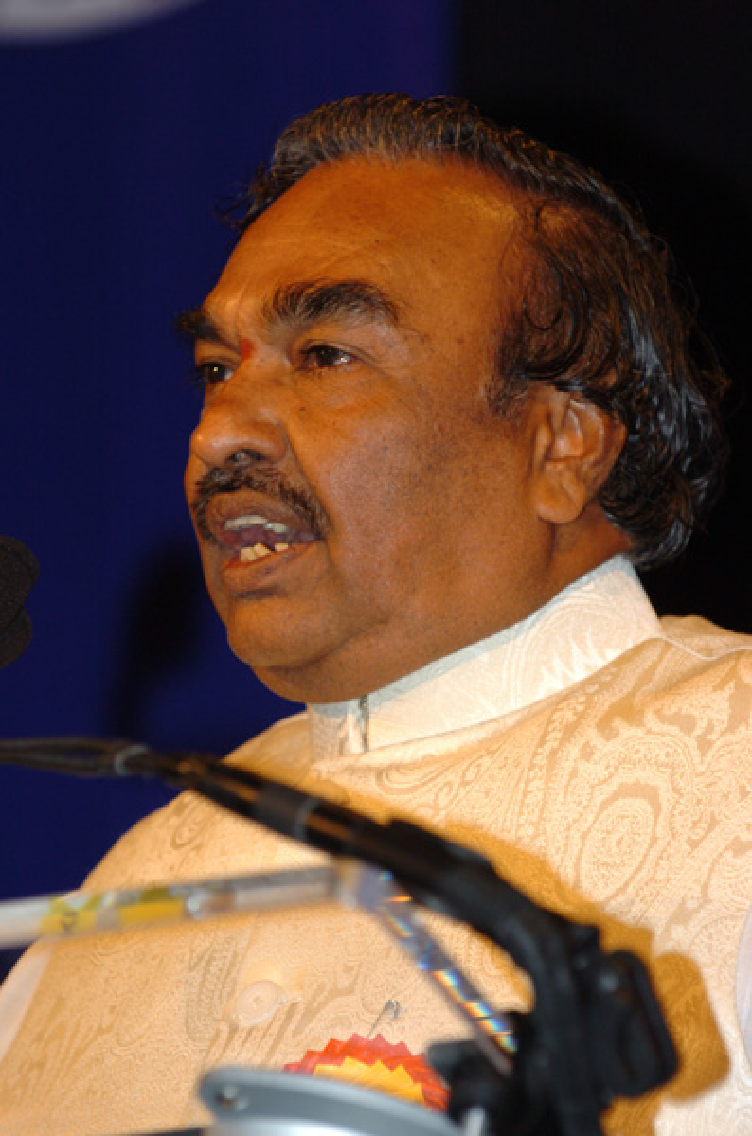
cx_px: 376
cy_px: 568
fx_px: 9448
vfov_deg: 6.9
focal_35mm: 300
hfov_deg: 4.6
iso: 400
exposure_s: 1/200
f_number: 5.6
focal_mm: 200
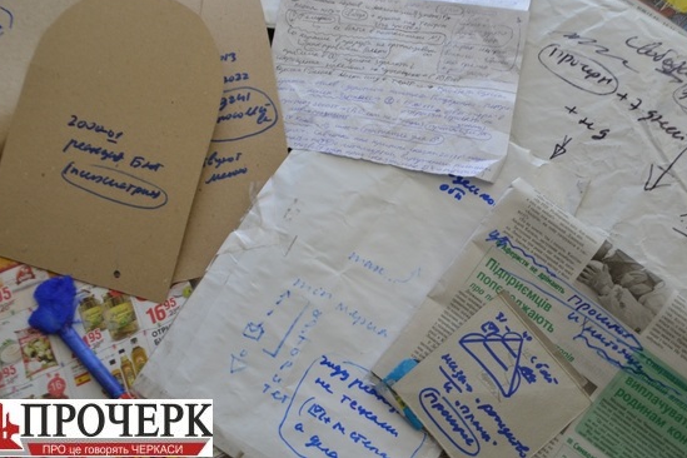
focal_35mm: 35
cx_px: 360
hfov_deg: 54.4
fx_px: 668
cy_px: 192
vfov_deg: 37.8
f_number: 4.5
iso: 400
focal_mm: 20
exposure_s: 1/80
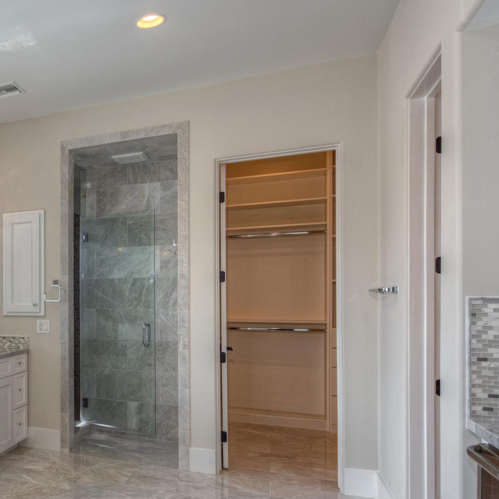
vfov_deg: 49.1
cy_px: 323
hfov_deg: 39.1
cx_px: -72
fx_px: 538
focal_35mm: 33
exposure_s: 1/250
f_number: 9
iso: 320
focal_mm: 14
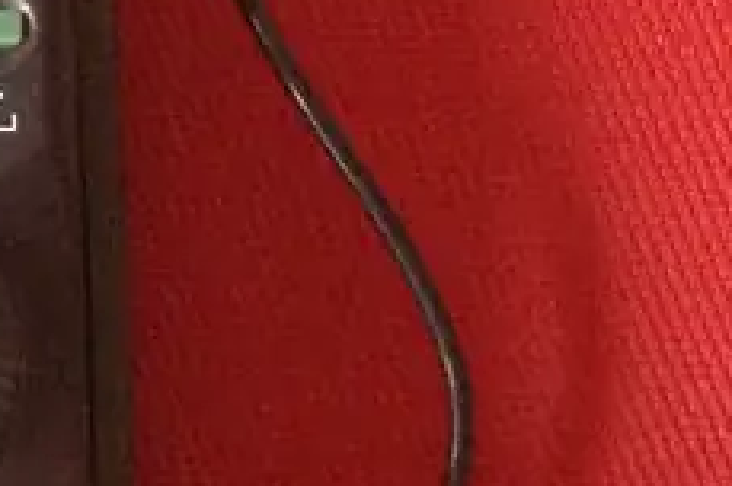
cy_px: 329
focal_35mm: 159
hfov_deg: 12.5
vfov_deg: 8.6
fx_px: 3228
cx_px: -240
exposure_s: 1/15
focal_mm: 4.28
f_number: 2.4
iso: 640
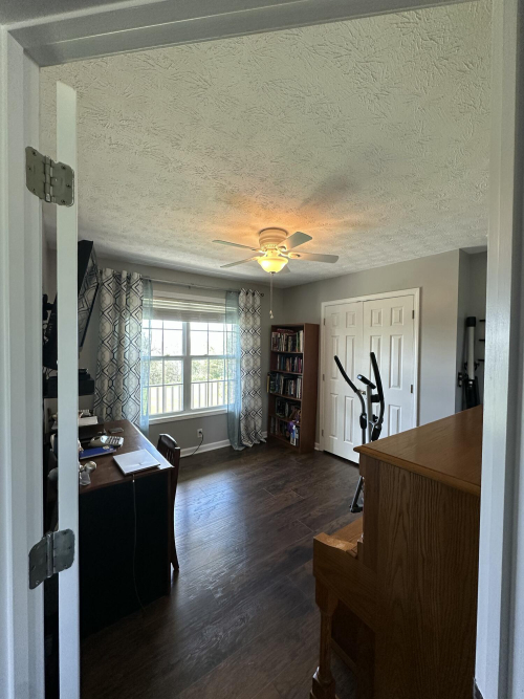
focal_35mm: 14
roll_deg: -1.0
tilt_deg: +0.0
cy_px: 350
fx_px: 283
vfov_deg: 102.1
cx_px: 262
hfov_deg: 85.7
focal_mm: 2.22
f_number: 2.2
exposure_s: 1/120
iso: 200
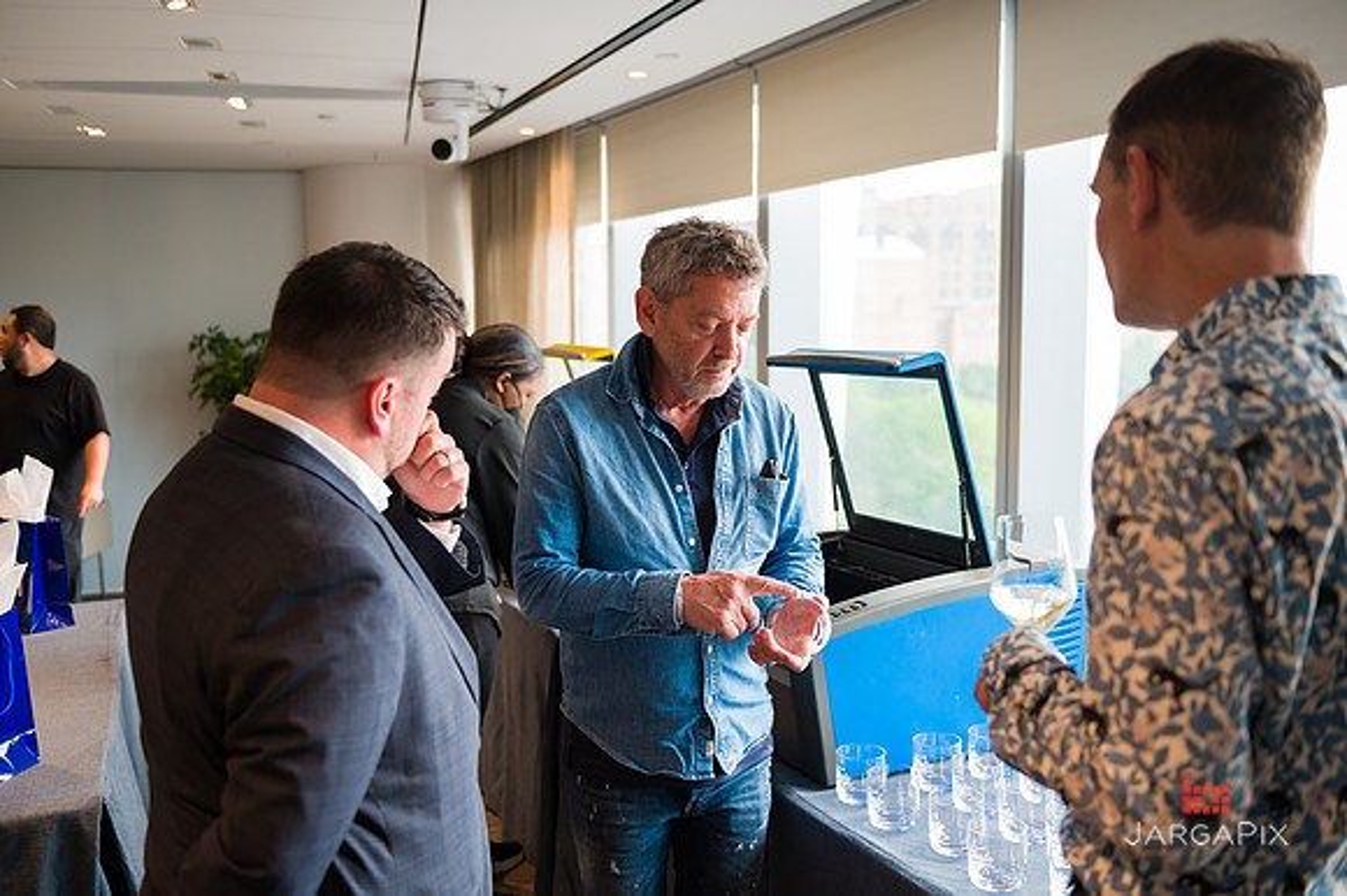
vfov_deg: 38.8
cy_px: 448
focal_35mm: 34
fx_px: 1271
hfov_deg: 55.8
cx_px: 674
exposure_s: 1/200
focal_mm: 34
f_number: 3.2
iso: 800
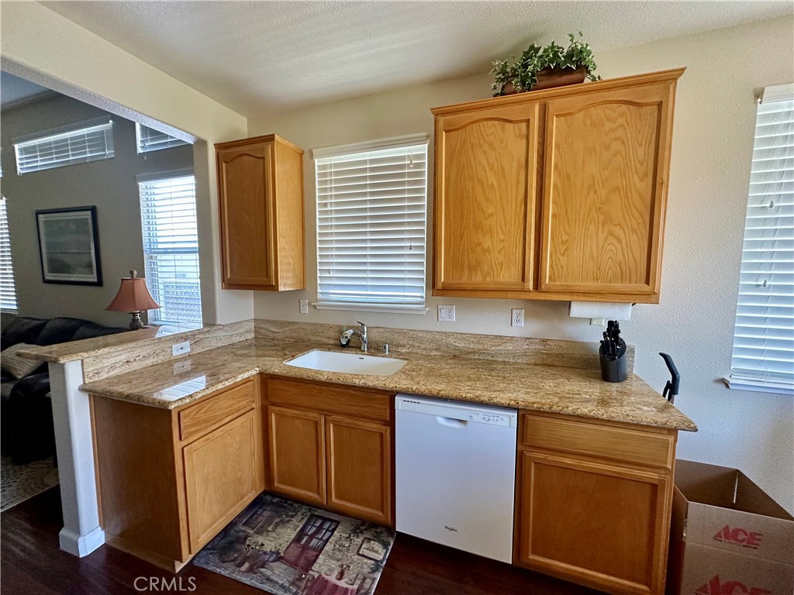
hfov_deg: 102.1
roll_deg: -0.5
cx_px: 397
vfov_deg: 85.7
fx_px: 321
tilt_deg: -4.7
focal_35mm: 14
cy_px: 298
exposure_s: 1/99
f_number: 2.2
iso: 320
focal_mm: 2.22
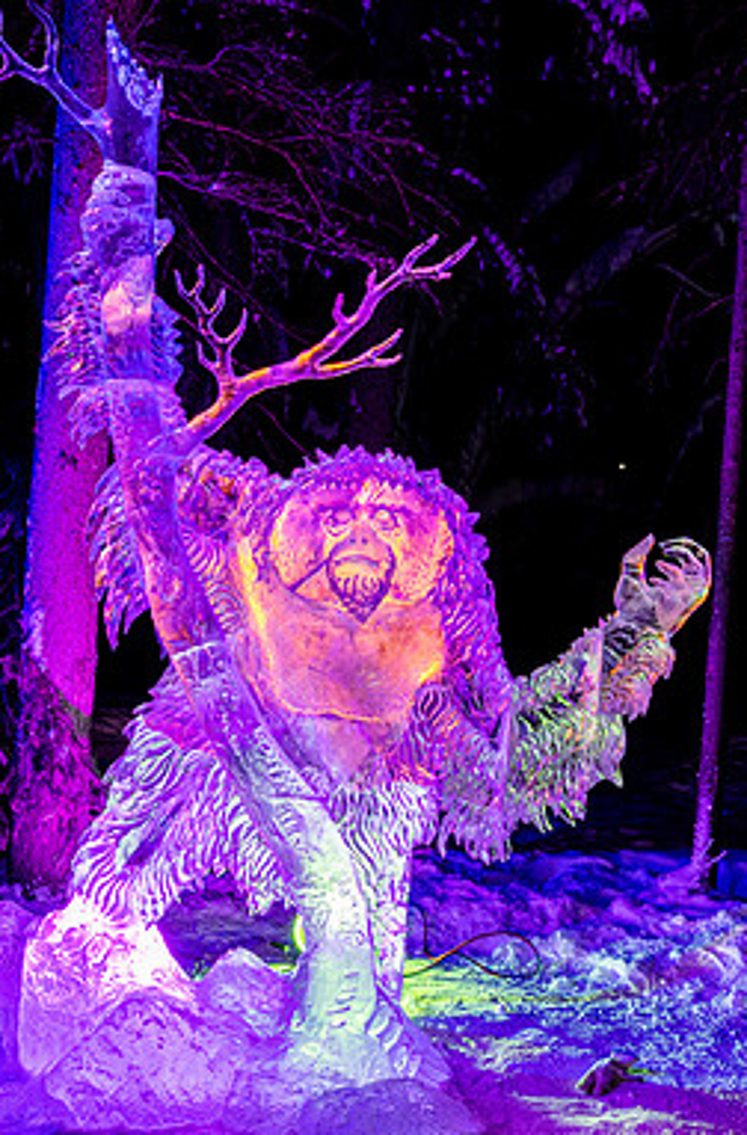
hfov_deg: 28.1
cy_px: 649
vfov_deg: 42.0
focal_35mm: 47
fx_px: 1476
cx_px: 211
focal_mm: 24
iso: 800
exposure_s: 1/2
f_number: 10
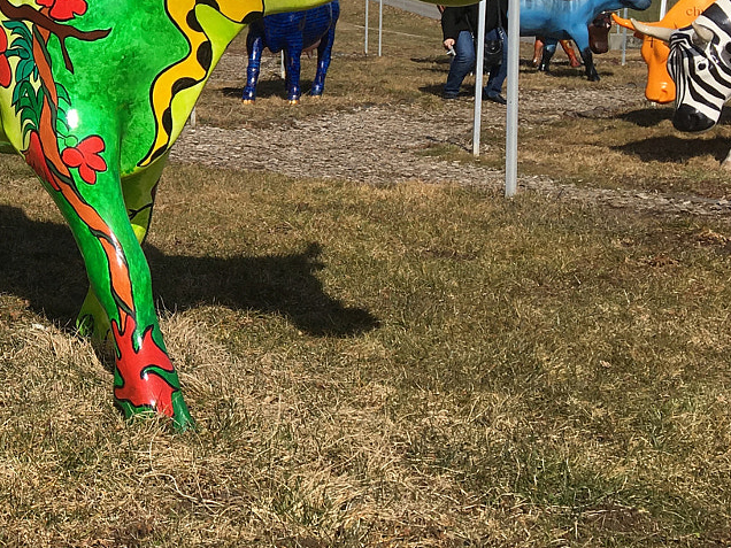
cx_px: -131
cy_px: 111
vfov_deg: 20.0
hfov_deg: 24.4
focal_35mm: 73
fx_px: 1542
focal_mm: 4.15
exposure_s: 1/2481
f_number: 2.2
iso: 25
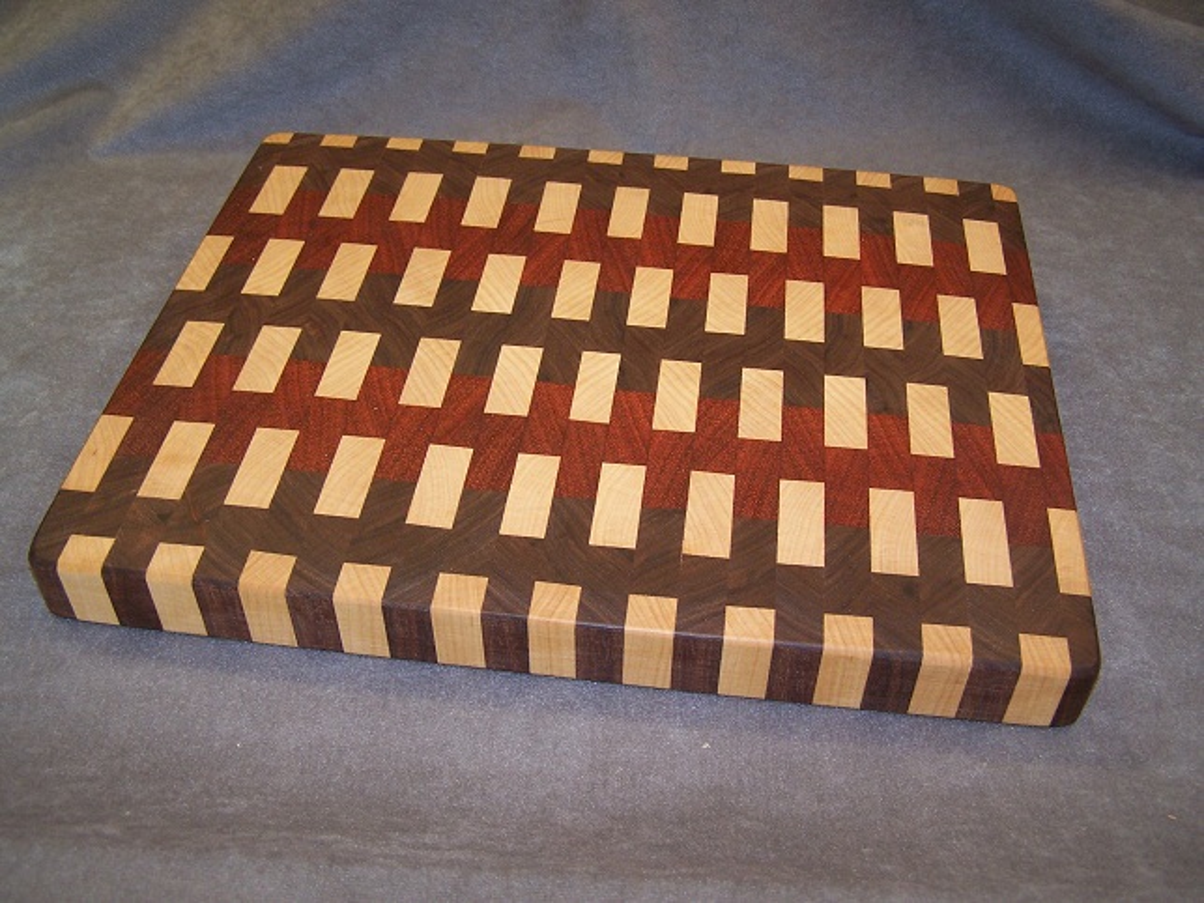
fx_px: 1322
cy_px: 452
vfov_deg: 37.7
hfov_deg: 49.0
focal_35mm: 38
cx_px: 602
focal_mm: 6.3
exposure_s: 1/30
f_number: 2.8
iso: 80
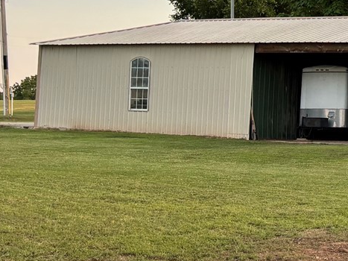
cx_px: 589
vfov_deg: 13.8
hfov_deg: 16.1
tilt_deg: +1.8
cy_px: 60
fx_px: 1075
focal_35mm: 107
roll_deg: -1.2
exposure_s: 1/282
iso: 50
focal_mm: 5.96
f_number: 1.6
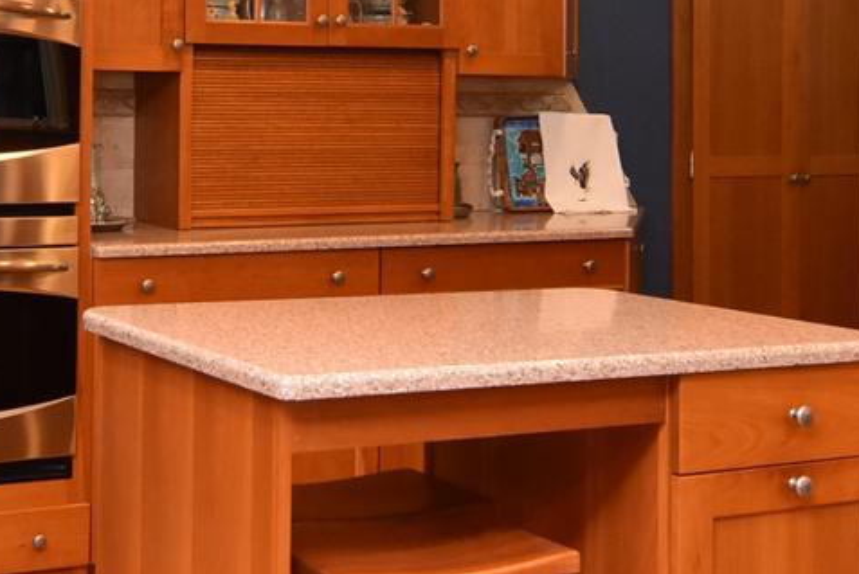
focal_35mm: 61
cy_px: 65
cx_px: 133
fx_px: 1457
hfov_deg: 31.7
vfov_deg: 21.8
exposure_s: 1/40
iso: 800
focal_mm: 12
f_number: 6.3
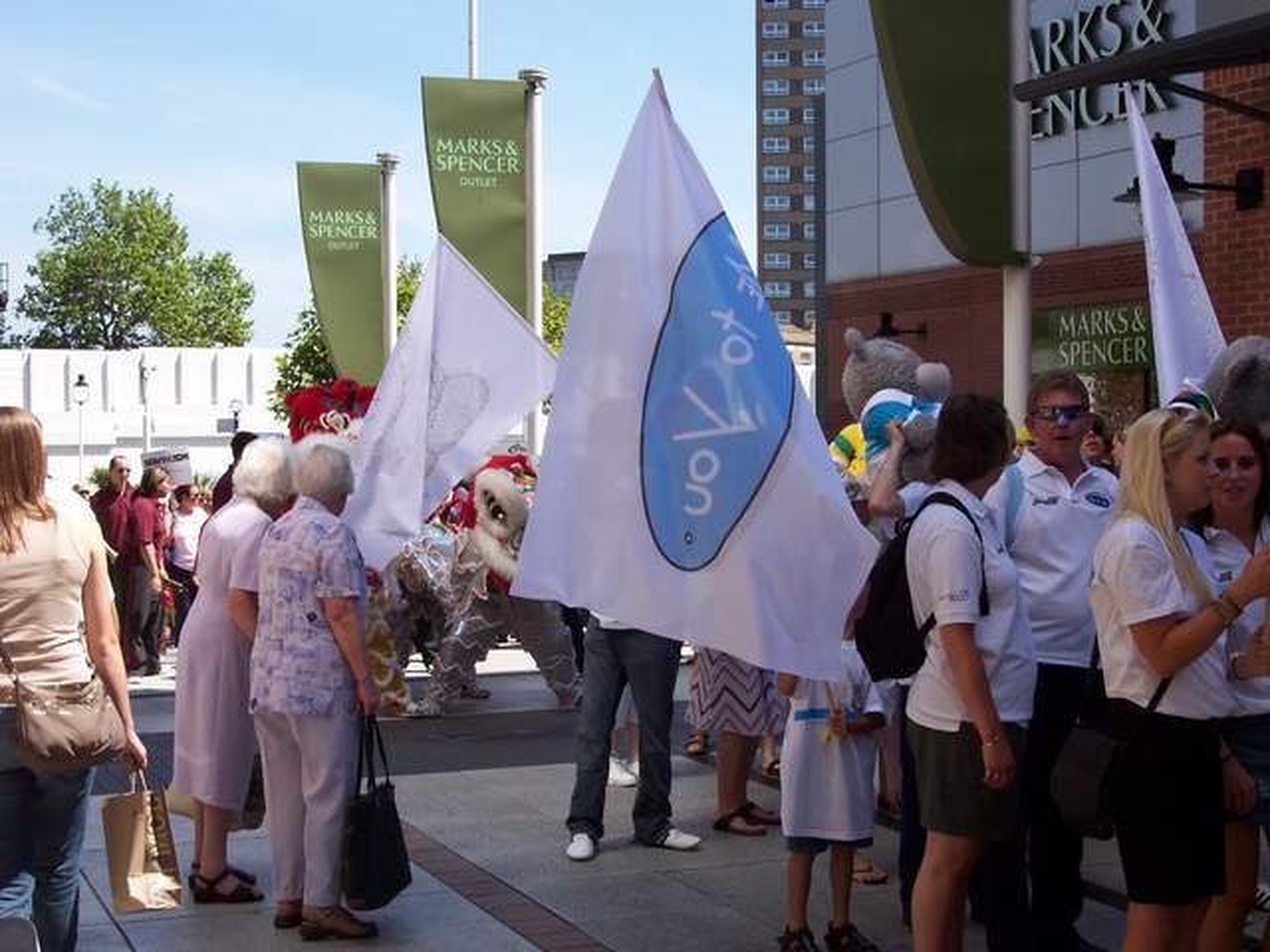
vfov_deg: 28.6
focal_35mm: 51
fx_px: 1871
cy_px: 476
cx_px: 635
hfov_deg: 37.5
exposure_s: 1/350
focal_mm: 10.7
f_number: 5.6
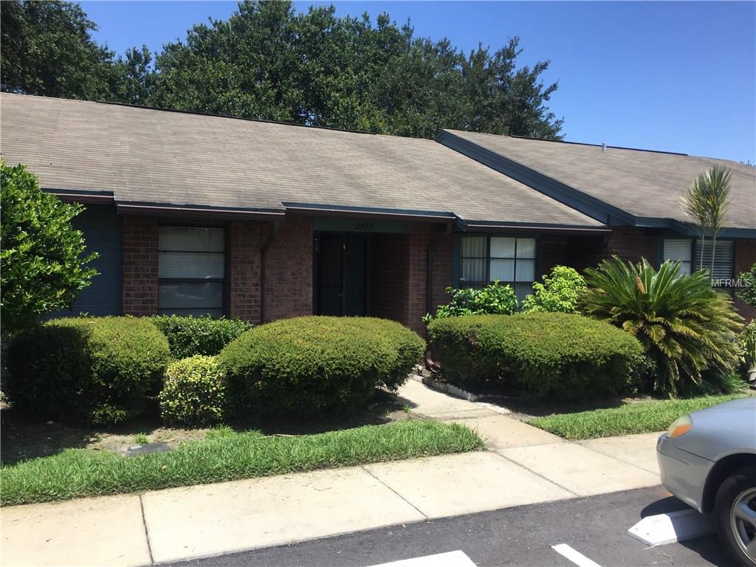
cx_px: 378
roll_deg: -1.7
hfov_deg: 61.7
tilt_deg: -1.9
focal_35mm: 29
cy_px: 284
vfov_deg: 48.2
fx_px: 633
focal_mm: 4.15
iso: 32
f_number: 2.2
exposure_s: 1/1647
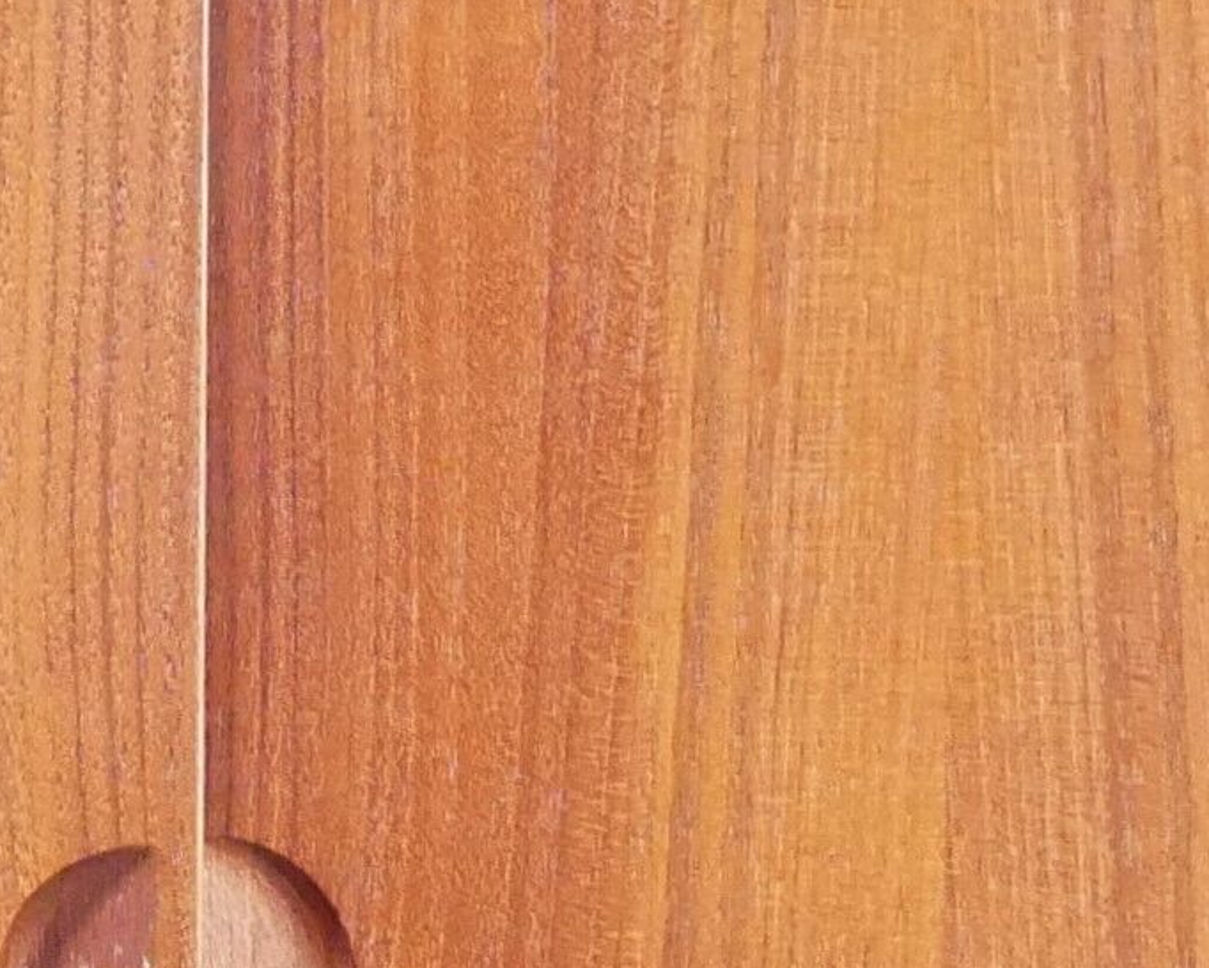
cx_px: 285
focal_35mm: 257
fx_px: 9199
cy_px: 855
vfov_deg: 6.0
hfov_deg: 7.5
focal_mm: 20
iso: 2000
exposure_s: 1/60
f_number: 1.7
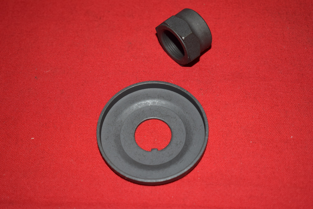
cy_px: 104
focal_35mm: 69
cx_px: 156
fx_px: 600
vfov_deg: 19.8
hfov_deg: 29.2
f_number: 5.3
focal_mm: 46
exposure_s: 1/200
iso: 400
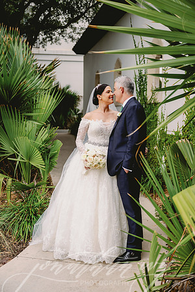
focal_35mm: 43
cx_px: 98
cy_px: 146
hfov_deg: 31.2
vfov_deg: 45.4
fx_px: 349
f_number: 2.8
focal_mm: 43
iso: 400
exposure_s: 1/400
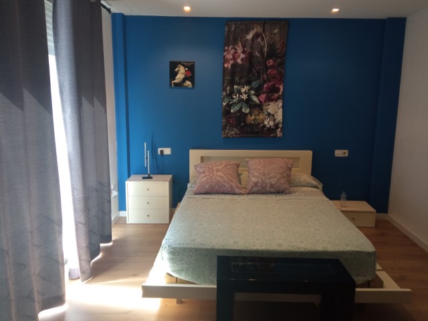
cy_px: 160
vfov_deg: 51.4
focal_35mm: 27
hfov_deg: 65.3
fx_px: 334
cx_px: 214
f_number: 2.2
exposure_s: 1/33.3
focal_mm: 3.79
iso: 270
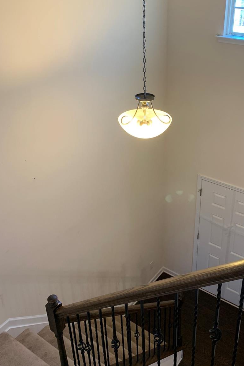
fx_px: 366
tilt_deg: -28.2
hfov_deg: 36.5
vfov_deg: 53.0
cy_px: 162
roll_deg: -1.8
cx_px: 159
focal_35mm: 36
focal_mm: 4.25
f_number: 1.8
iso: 125
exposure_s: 1/60
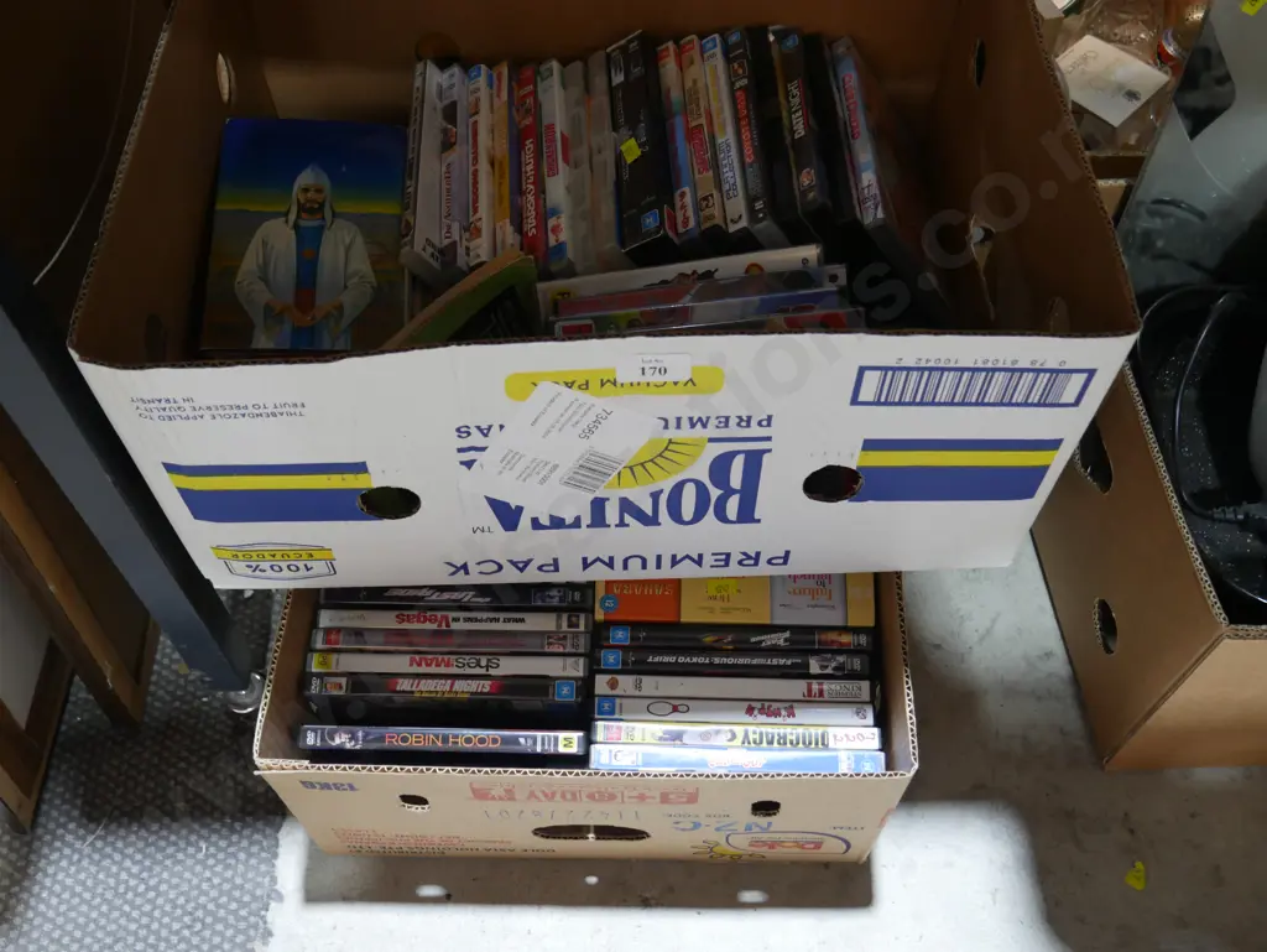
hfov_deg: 56.8
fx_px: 1172
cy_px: 476
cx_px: 634
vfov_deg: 44.2
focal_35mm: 32
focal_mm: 16
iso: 800
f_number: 3.6
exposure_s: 1/60
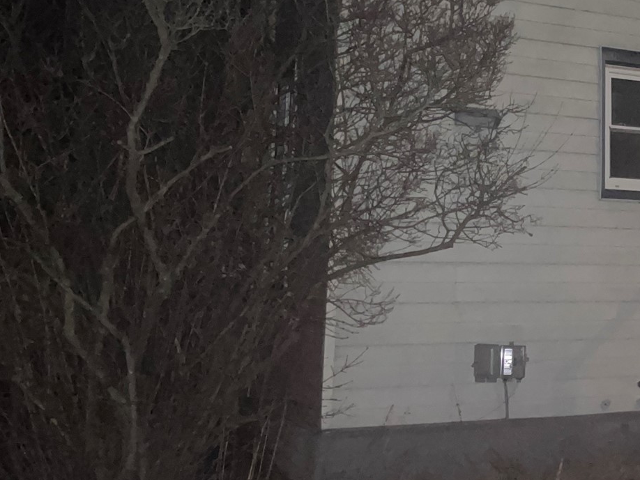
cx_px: 665
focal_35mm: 58
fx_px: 1073
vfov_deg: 25.1
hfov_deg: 30.5
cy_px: 171
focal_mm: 4.2
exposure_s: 1/4
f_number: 1.6
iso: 1000
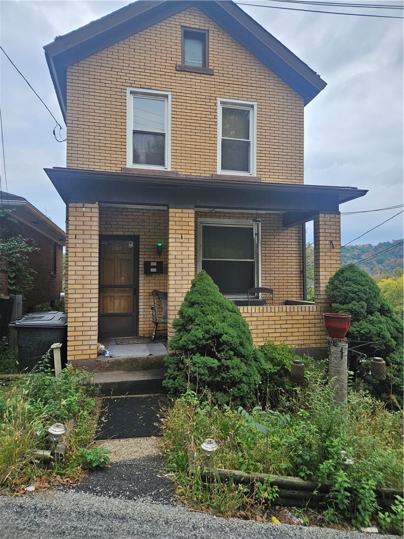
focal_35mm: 23
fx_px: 358
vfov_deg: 73.9
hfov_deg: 58.9
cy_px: 270
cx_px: 202
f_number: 1.8
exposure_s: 1/719
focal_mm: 5.4
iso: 80
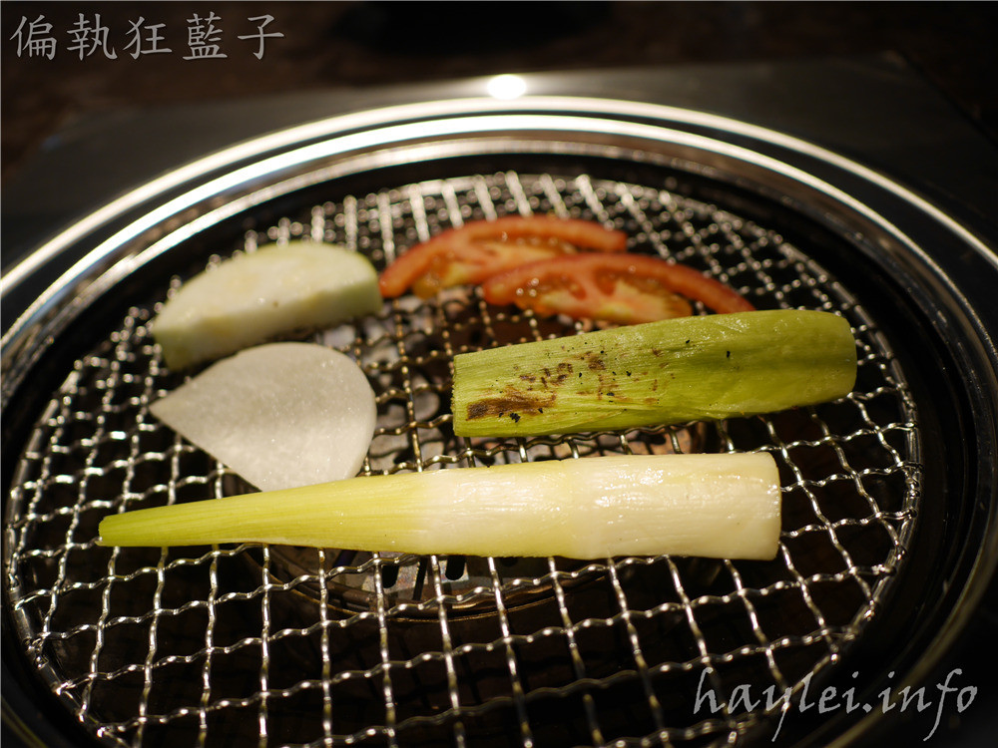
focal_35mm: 30
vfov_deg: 46.8
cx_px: 499
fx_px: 865
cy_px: 374
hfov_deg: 60.0
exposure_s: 1/100
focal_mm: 15
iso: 200
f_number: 1.8
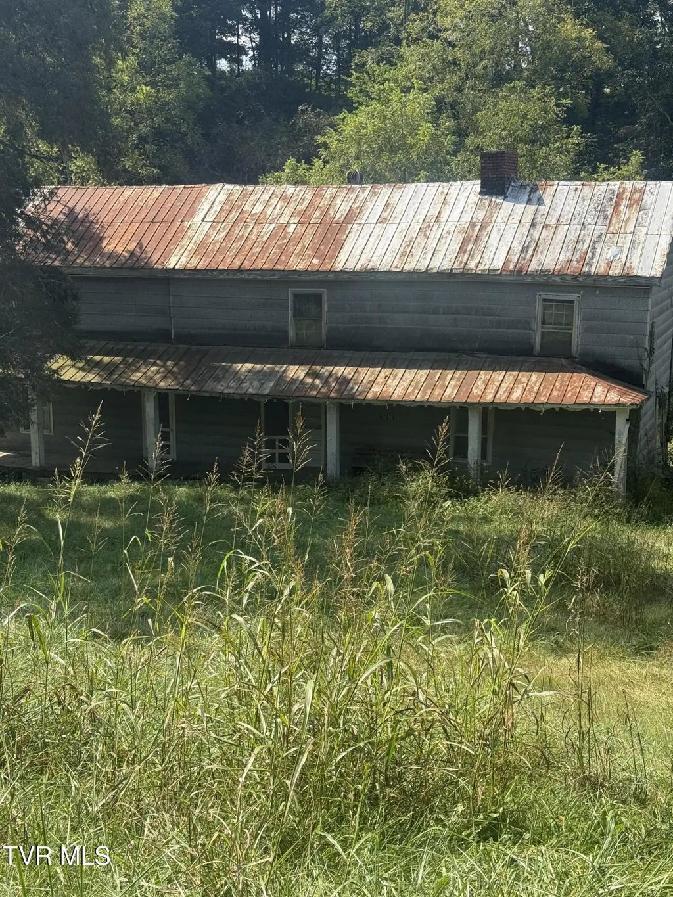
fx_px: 1244
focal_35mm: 48
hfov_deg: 30.3
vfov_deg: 39.7
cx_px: 336
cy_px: 448
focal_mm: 6.76
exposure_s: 1/2667
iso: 80
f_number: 1.78
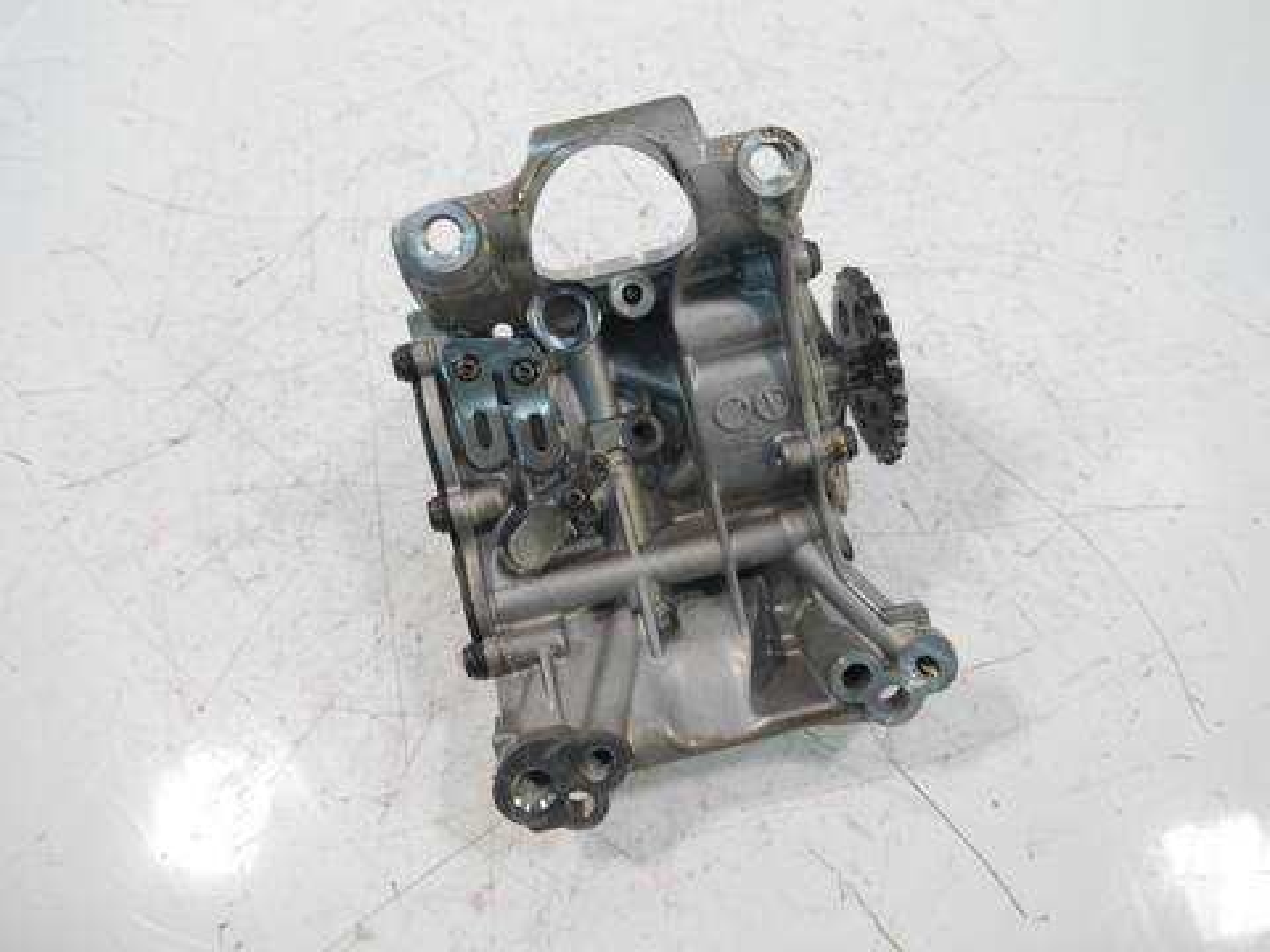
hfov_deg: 63.4
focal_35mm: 28
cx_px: 635
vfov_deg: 49.7
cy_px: 476
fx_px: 1027
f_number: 3.5
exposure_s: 1/60
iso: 500
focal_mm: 14
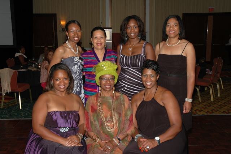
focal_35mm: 40
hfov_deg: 47.9
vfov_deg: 33.0
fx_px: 260
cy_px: 77
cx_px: 116
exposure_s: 1/60
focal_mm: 27
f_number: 4
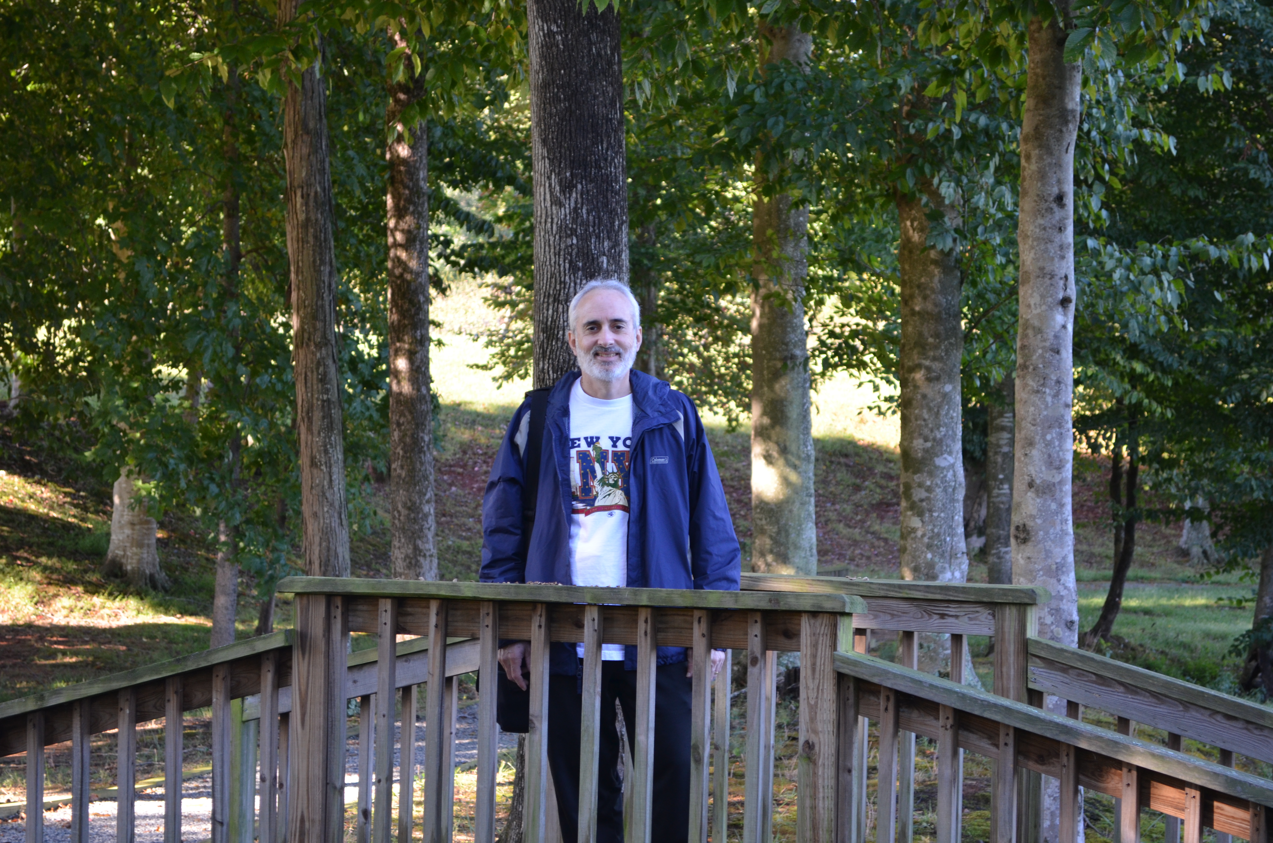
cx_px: 636
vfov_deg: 16.5
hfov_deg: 24.7
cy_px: 422
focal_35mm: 82
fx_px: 2911
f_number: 5.6
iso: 400
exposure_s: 1/100
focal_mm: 55
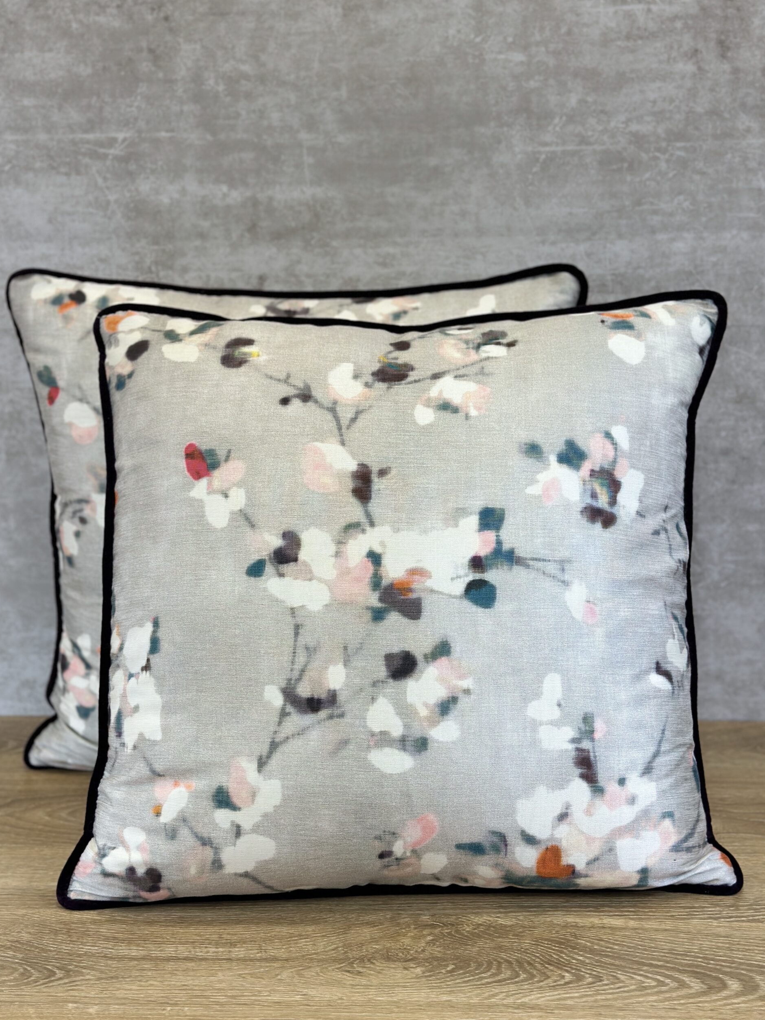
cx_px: 378
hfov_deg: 29.7
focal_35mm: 49
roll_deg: +0.4
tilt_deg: -13.8
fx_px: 1444
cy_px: 517
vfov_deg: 38.9
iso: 80
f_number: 1.78
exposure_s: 1/244
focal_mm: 6.86
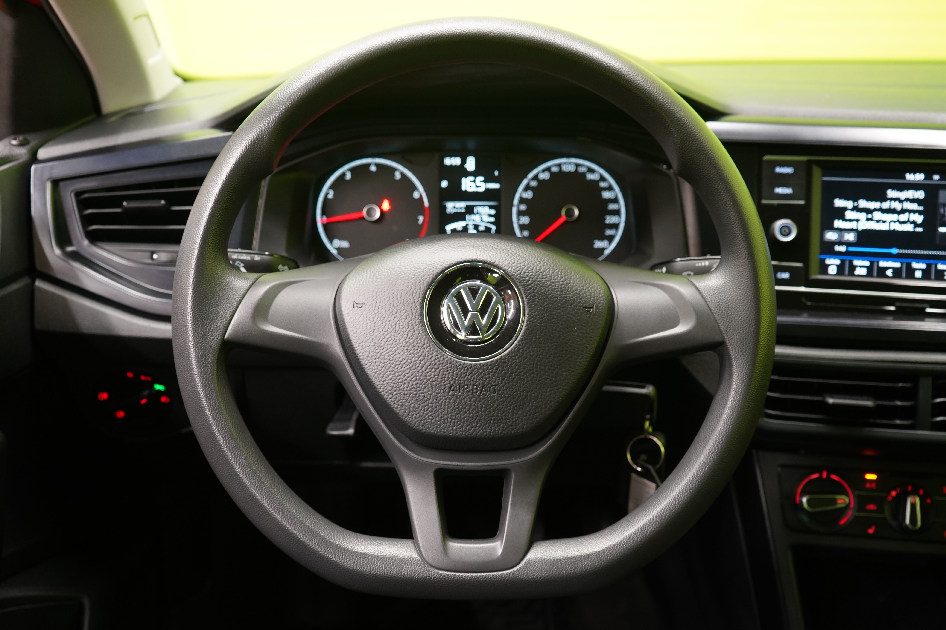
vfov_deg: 40.0
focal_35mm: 33
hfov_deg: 57.2
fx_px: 867
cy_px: 315
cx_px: 473
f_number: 5
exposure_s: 1/13
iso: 1250
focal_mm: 33
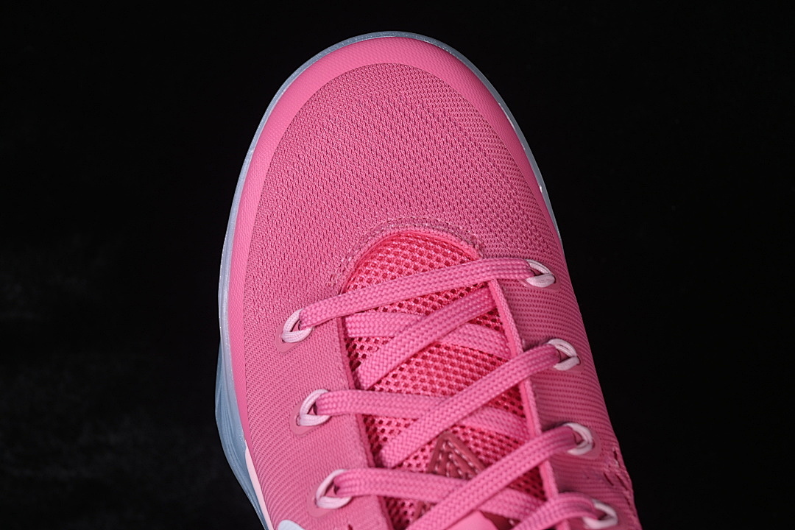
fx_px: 1656
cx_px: 398
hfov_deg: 27.0
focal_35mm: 75
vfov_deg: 18.2
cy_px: 265
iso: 160
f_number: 7.1
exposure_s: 1/80
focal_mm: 50
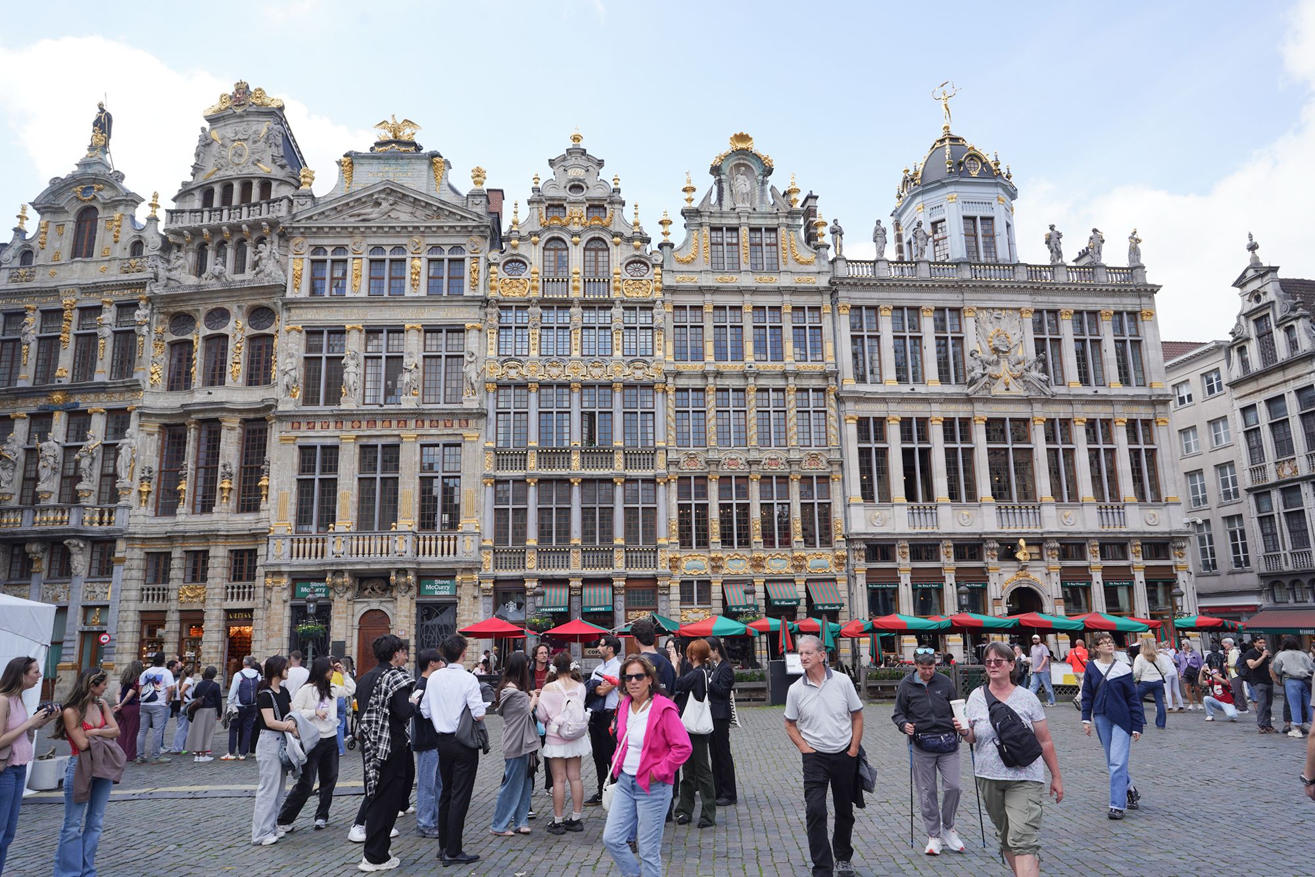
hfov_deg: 73.7
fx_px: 877
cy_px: 438
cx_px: 658
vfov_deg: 53.1
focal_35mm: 24
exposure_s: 1/100
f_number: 9
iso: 100
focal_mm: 24
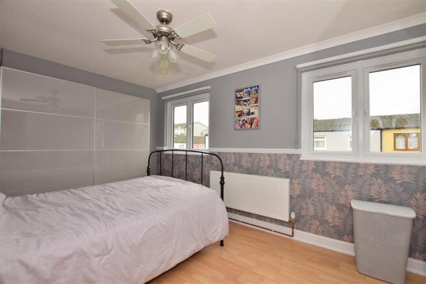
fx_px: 177
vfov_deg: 77.3
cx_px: 213
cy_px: 142
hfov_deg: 100.4
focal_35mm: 15
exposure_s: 1/200
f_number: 6.3
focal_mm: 10
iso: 400
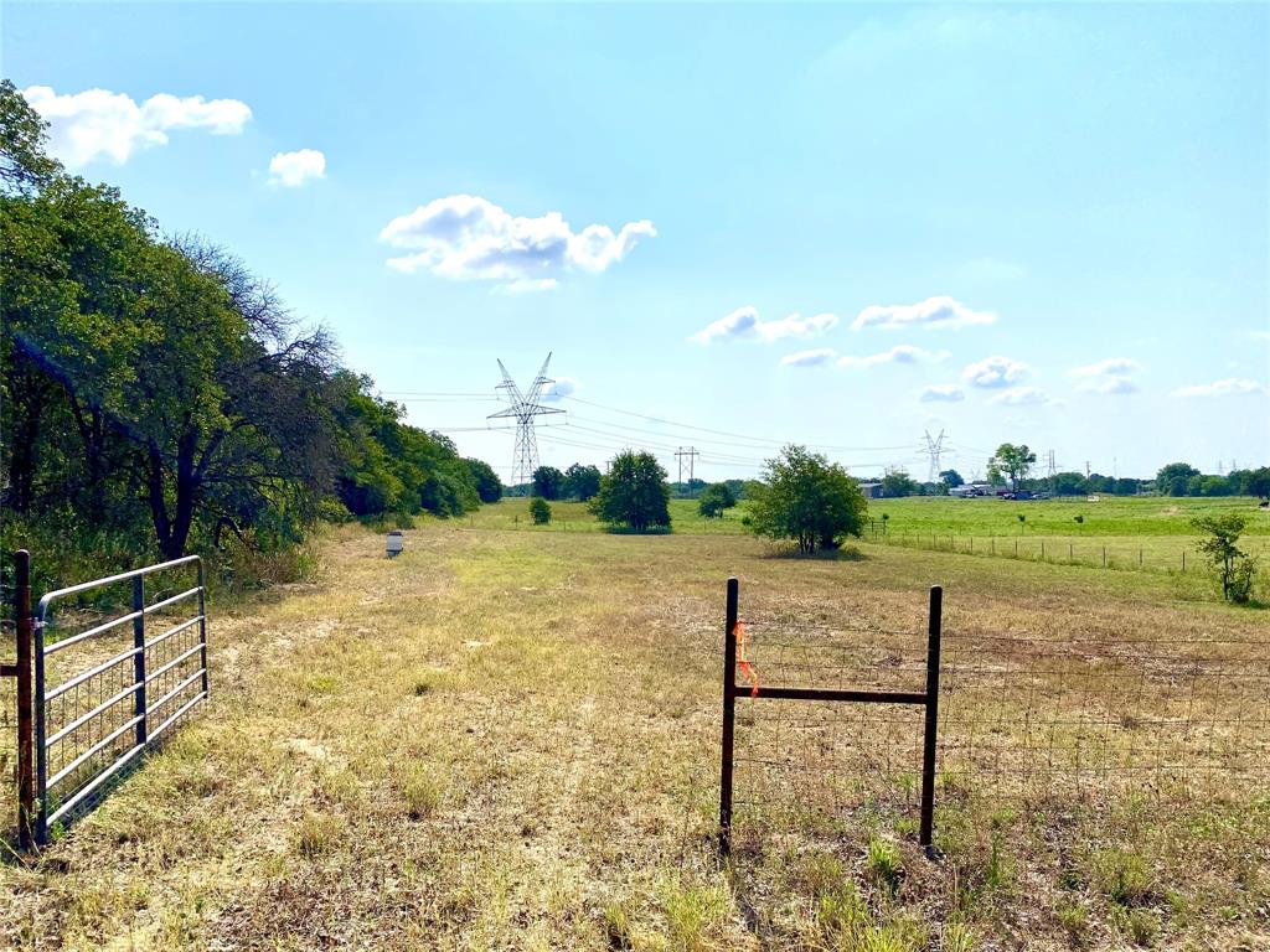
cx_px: 635
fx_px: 954
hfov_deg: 67.3
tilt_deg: +0.9
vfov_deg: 53.1
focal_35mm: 26
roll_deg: +1.2
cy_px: 476
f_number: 1.8
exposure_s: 1/8850
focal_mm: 4.25
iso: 32
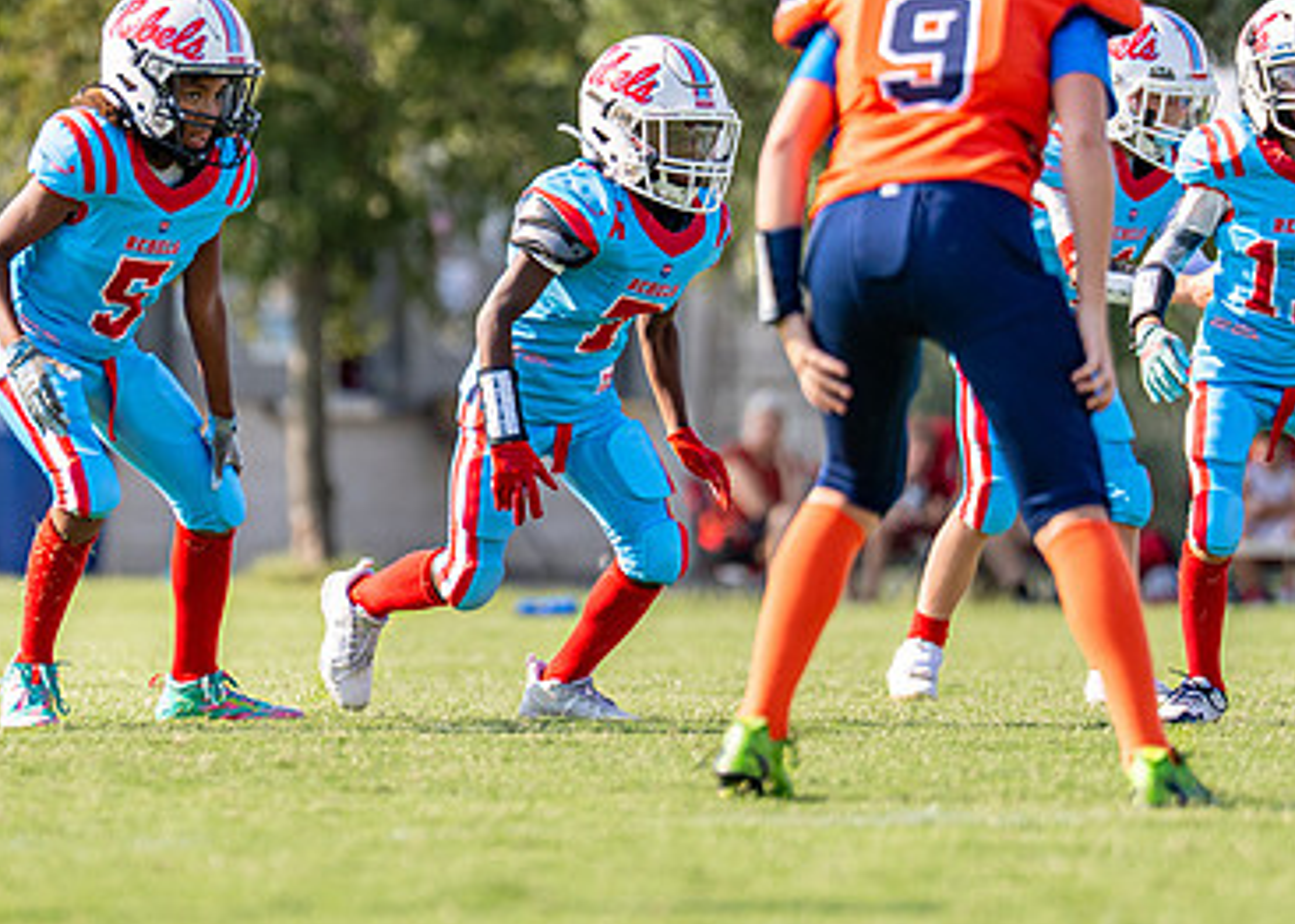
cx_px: 315
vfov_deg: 2.9
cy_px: 308
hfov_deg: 4.0
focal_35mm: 505
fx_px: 18570
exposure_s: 1/2500
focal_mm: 200
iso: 160
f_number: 2.8
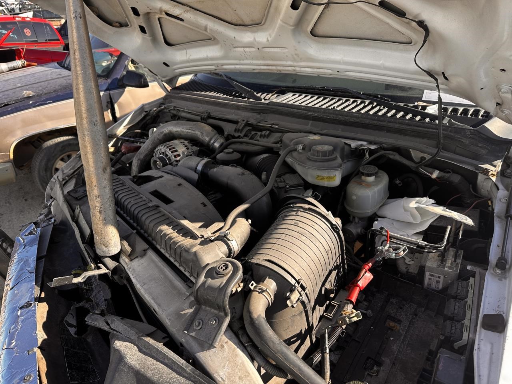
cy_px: 192
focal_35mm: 24
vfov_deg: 56.8
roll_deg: +4.0
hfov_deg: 71.6
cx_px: 256
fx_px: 355
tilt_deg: -31.7
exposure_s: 1/999
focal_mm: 6.86
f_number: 1.78
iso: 80
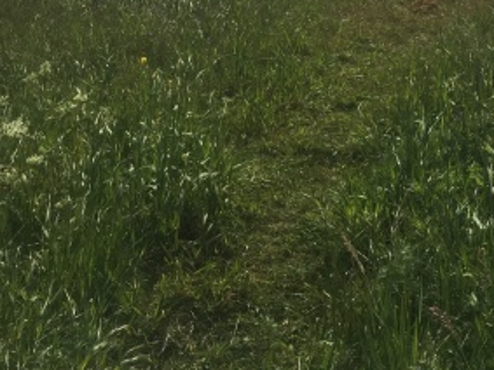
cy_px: -115
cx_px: 440
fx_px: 1170
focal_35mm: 82
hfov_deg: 23.3
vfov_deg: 16.9
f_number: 2.2
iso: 25
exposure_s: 1/4525
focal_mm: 4.15
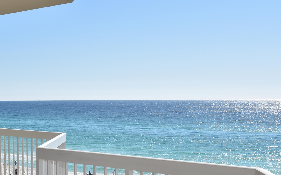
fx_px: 597
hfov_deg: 26.3
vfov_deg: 16.6
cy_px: 141
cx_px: 87
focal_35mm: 78
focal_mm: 28
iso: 100
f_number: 14
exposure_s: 1/200
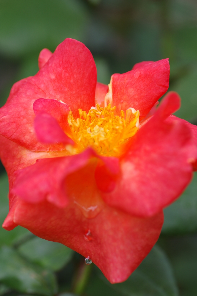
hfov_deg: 10.1
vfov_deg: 15.2
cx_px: 98
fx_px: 1110
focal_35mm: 135
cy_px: 148
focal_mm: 90
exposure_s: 1/200
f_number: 4
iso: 100
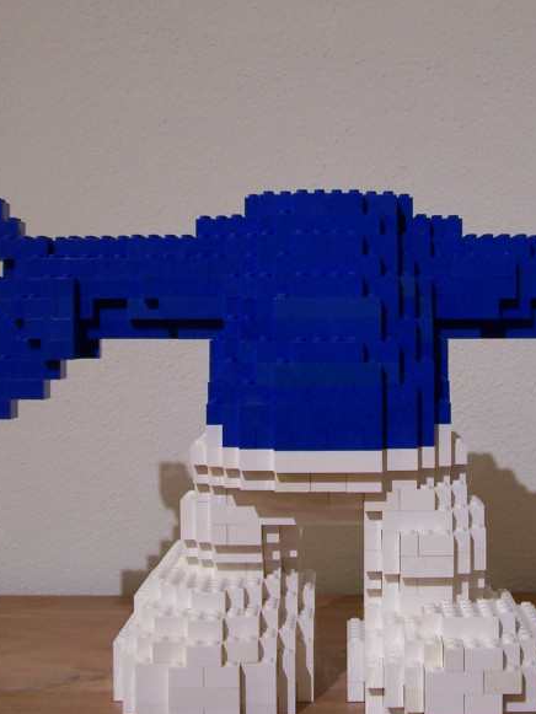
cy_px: 294
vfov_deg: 28.9
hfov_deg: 21.9
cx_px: 336
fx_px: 1383
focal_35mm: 67
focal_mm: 6.3
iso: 80
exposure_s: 1/2
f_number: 2.8
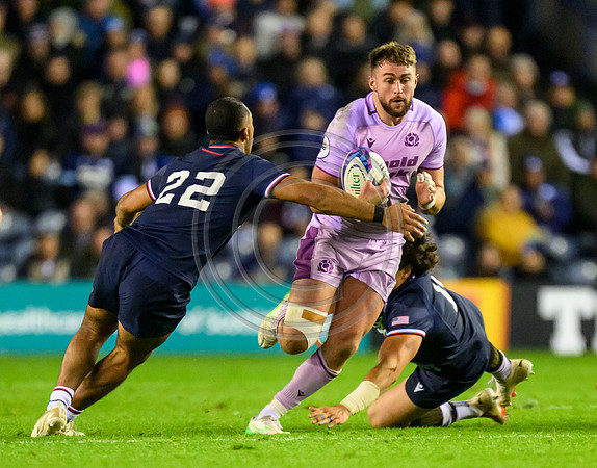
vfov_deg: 1.4
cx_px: 328
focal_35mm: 1085
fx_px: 19018
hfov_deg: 1.8
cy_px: 356
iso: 10000
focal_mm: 560
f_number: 4
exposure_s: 1/1000
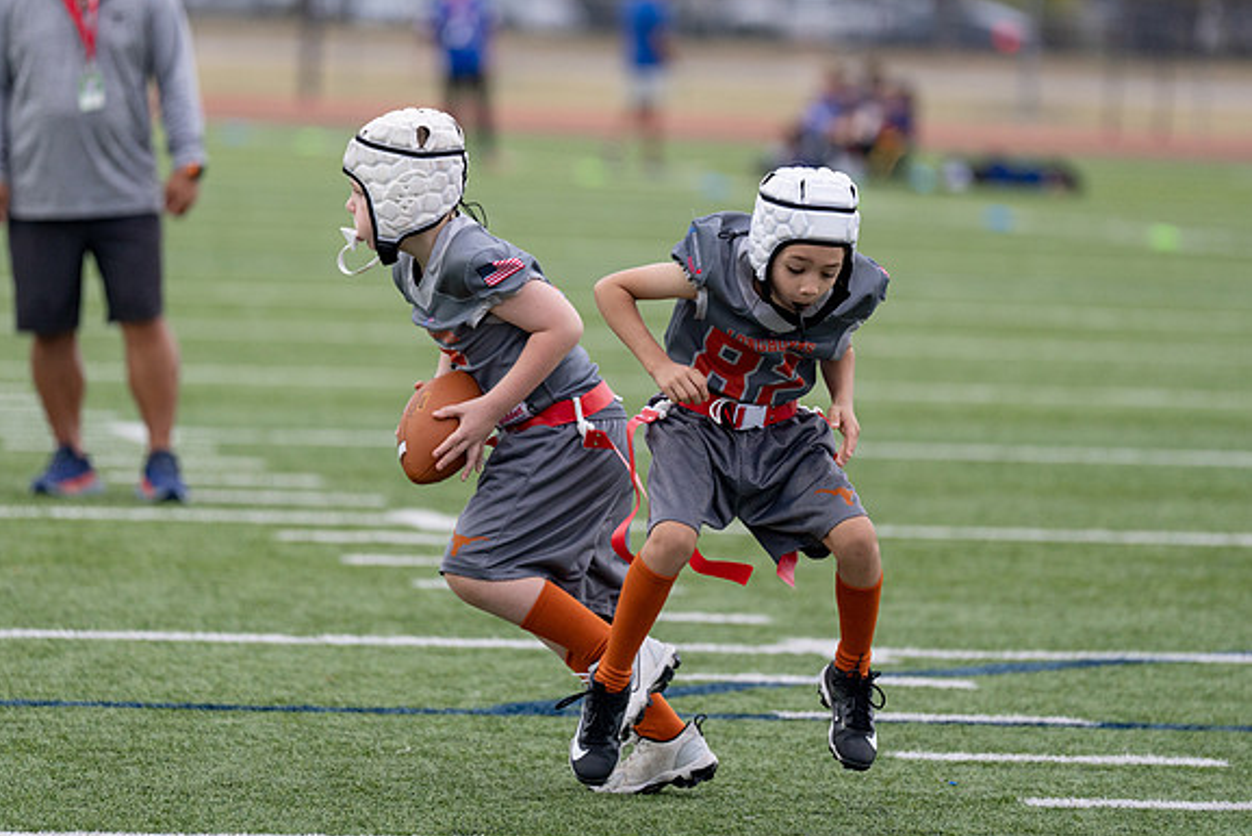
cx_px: 566
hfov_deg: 7.7
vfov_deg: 5.1
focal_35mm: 268
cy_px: 355
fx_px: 9322
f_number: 2.8
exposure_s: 1/1000
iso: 400
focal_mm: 200
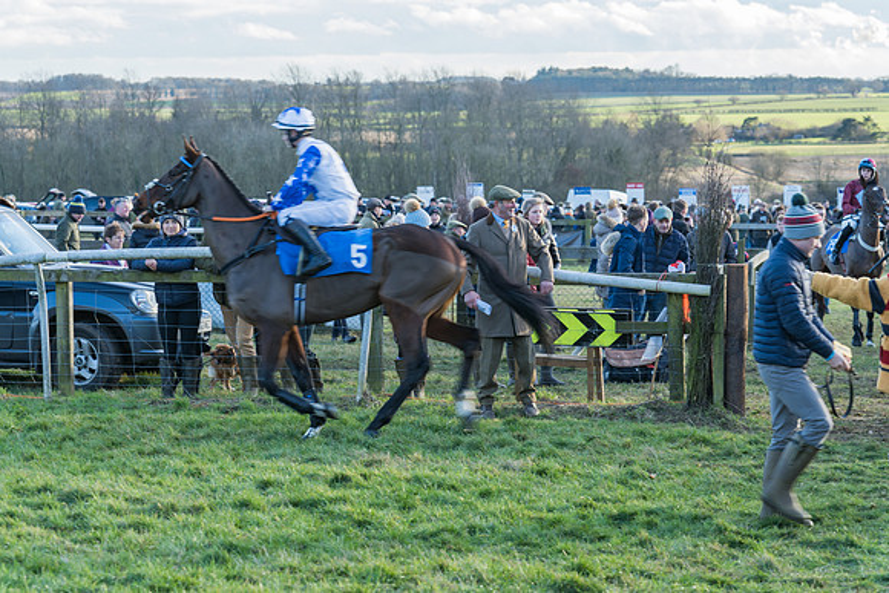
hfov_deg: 16.8
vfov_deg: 11.3
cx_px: 424
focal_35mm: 122
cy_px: 292
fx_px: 3004
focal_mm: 106
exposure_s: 1/125
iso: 200
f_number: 5.6
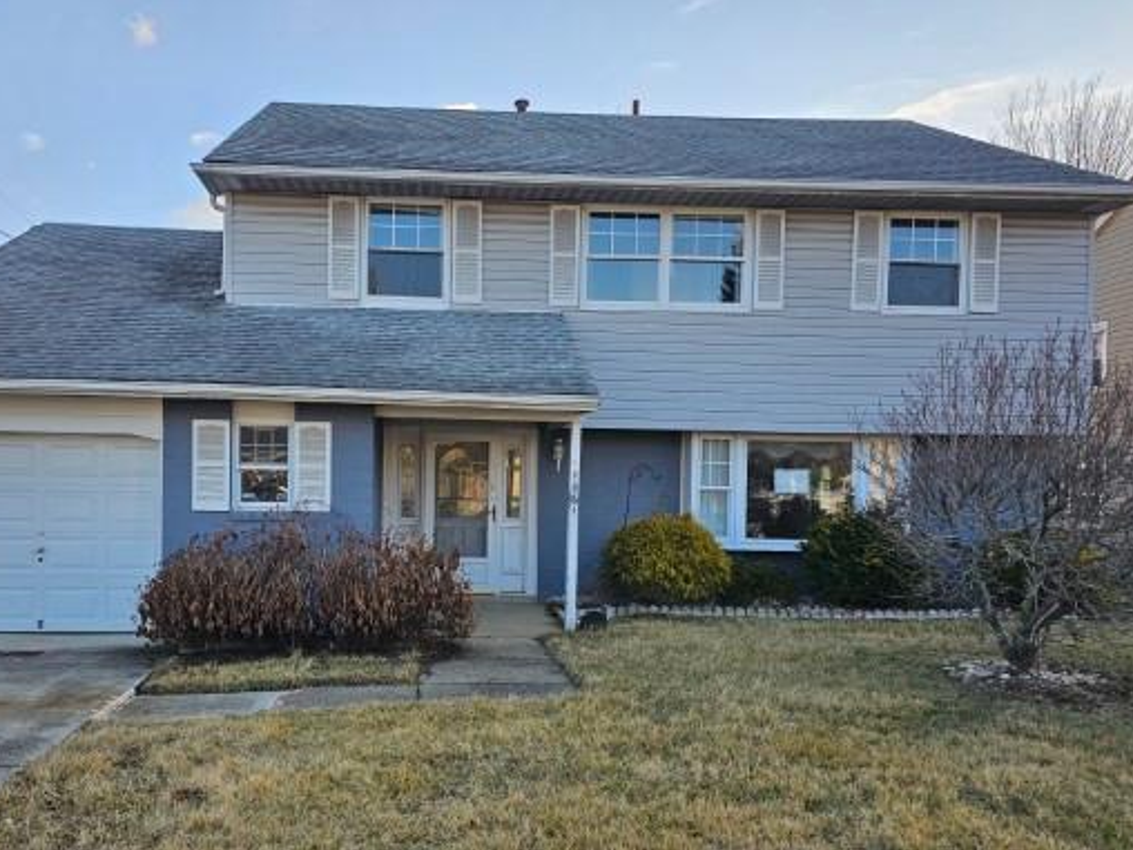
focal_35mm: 29
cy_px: 495
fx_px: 949
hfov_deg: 61.3
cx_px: 473
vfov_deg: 48.0
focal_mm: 6.3
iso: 10
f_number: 1.7
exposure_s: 1/214
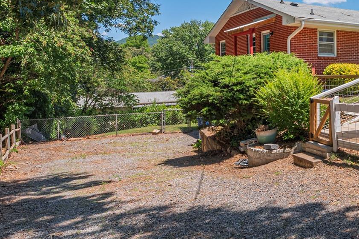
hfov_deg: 46.4
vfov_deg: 38.3
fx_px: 339
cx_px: 362
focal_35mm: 34
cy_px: 75
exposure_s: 1/1600
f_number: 8
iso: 160
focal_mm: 14
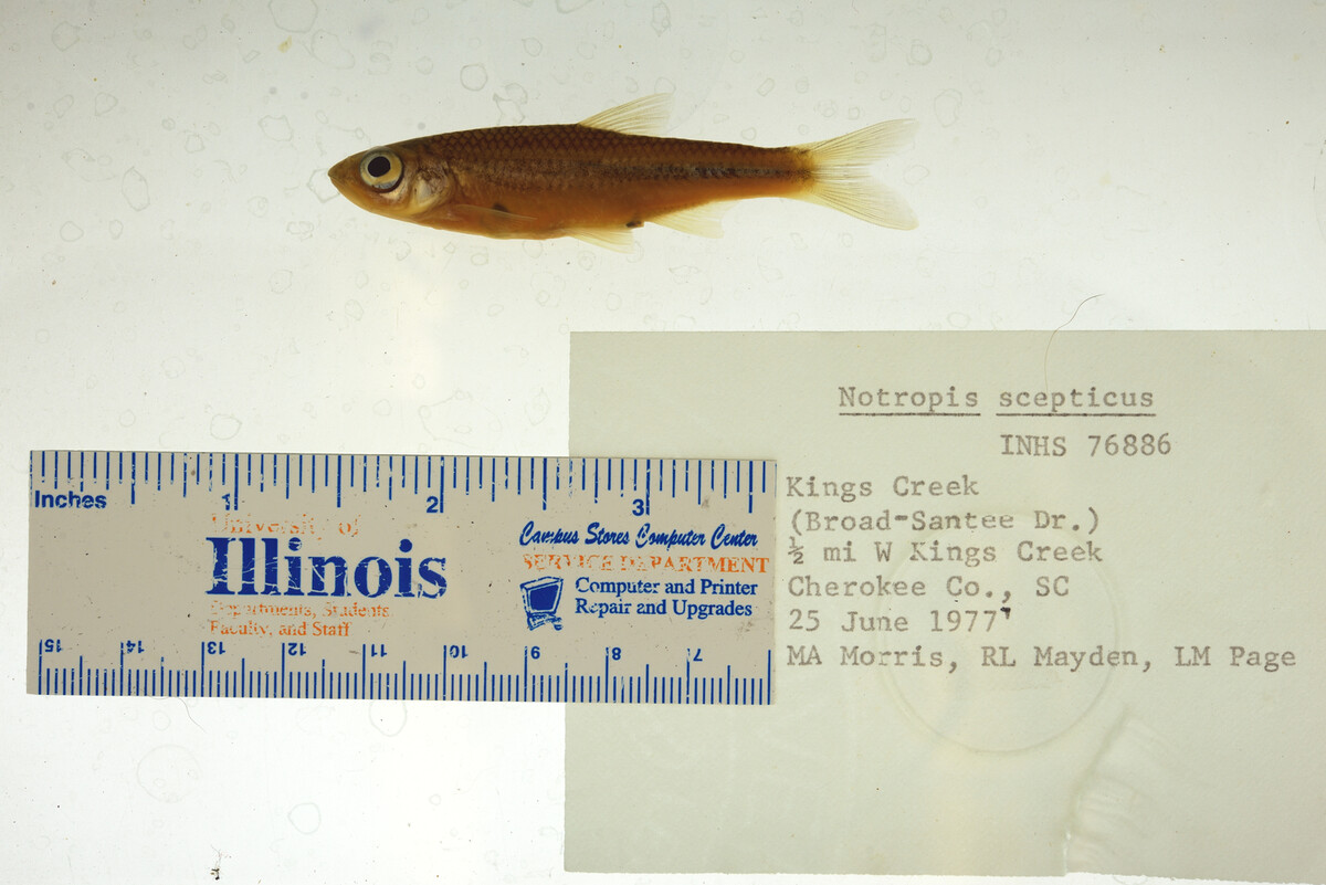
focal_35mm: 60
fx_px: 2211
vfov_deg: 22.6
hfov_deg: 33.4
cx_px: 663
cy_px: 442
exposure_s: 1/200
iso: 100
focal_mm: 60
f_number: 10
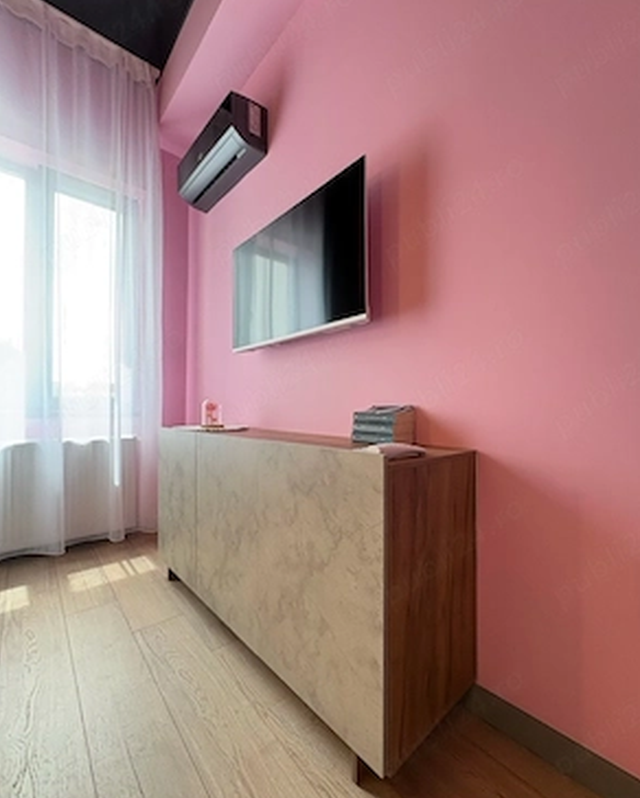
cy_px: 408
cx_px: 327
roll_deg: -1.3
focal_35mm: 15
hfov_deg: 84.1
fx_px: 355
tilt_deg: +1.2
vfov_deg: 96.7
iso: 250
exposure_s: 1/70
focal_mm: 2.22
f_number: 2.2
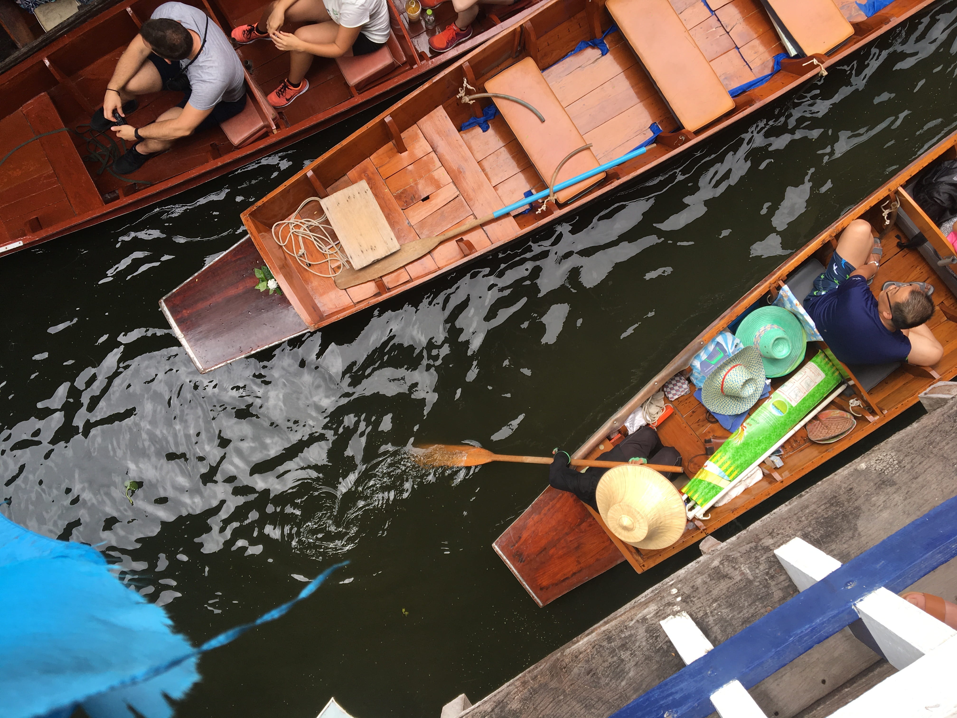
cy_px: 359
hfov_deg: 61.7
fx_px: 802
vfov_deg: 48.2
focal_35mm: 29
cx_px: 478
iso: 25
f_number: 2.2
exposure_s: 1/375
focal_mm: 4.15
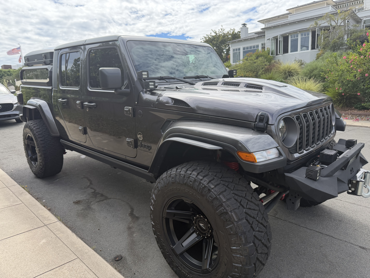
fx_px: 257
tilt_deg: -9.6
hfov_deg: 71.6
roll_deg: +2.5
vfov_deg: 56.8
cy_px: 139
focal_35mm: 24
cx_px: 185
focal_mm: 6.76
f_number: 1.78
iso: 100
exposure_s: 1/2445
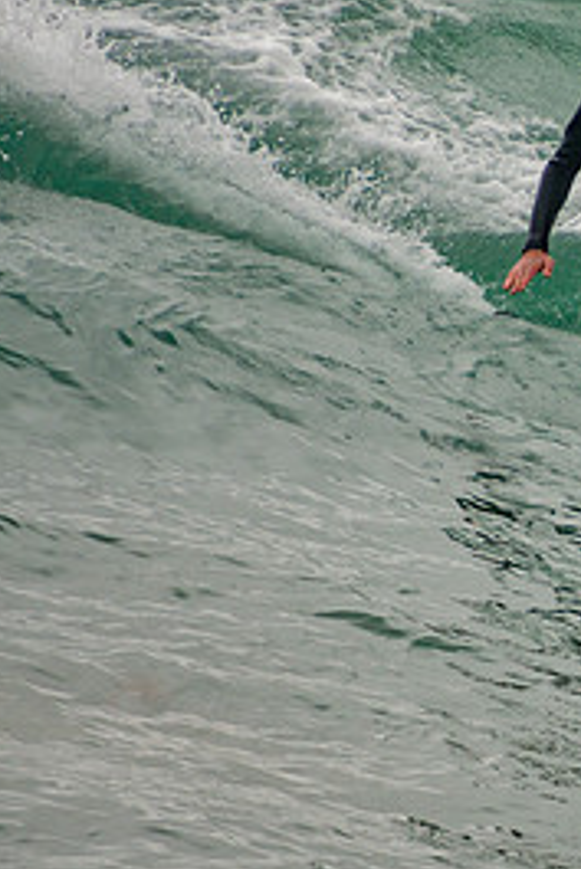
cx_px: 926
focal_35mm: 1313
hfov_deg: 1.0
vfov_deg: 1.6
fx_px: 31742
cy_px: 382
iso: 280
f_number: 5.6
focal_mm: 400
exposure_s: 1/1250
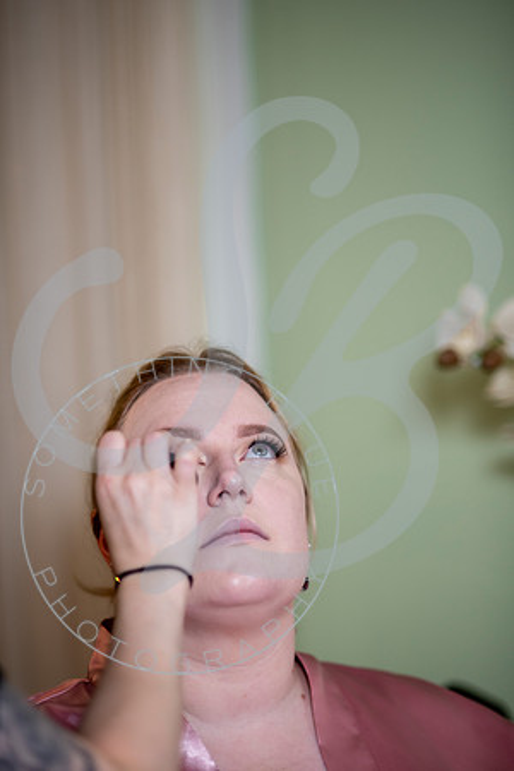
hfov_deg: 16.1
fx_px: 1820
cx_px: 257
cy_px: 386
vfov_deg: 23.9
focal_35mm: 85
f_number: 1.8
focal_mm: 85
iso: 500
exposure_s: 1/160
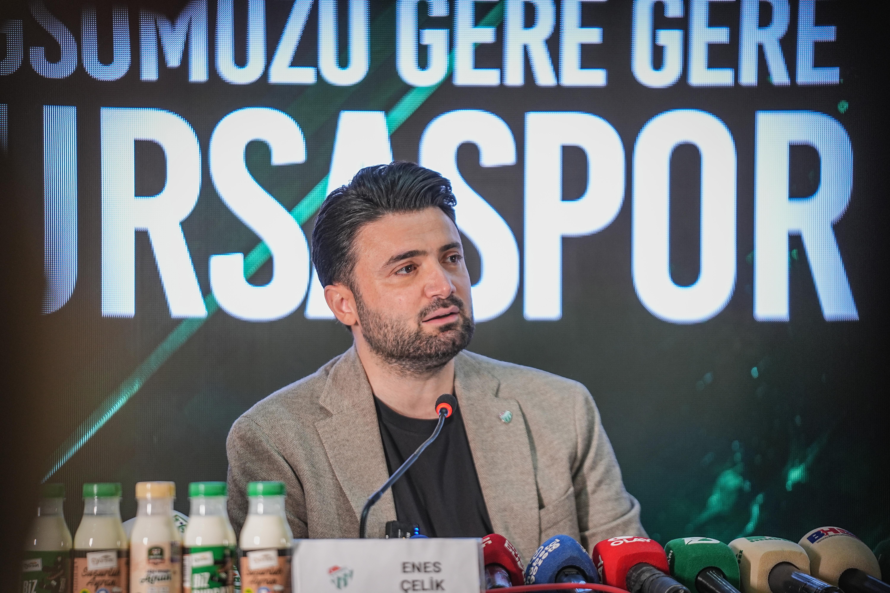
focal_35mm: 198
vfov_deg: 6.9
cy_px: 296
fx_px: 4895
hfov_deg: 10.4
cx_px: 445
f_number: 2.8
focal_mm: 198
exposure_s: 1/125
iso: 1000
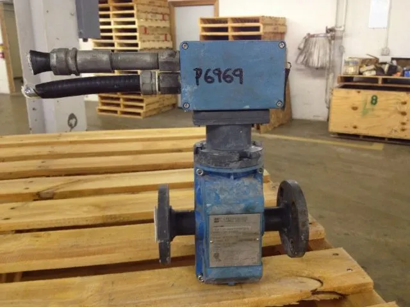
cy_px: 154
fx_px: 415
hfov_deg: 52.6
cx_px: 205
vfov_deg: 40.7
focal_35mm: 35
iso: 160
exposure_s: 1/20
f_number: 2.4
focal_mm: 4.28
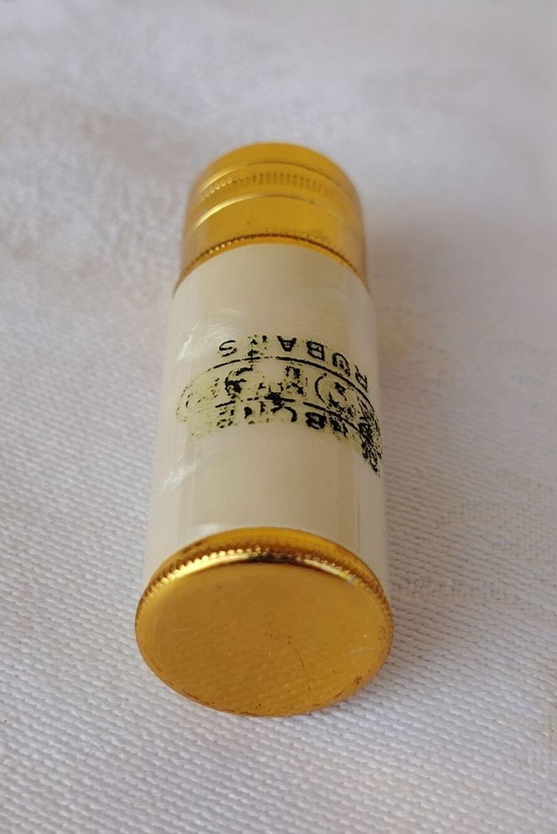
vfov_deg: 29.6
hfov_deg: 20.0
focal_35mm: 68
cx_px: 274
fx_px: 1577
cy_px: 418
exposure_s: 1/241
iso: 100
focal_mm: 5.25
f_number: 1.75
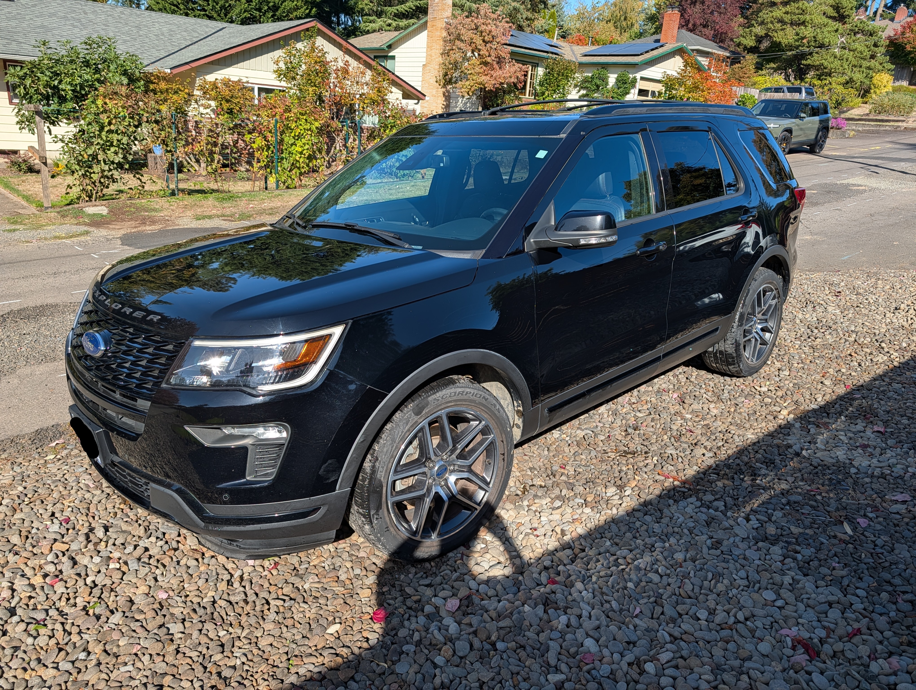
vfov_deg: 56.9
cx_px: 458
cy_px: 345
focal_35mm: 24
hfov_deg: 71.5
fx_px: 636
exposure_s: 1/848
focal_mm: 6.9
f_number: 1.68
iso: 25
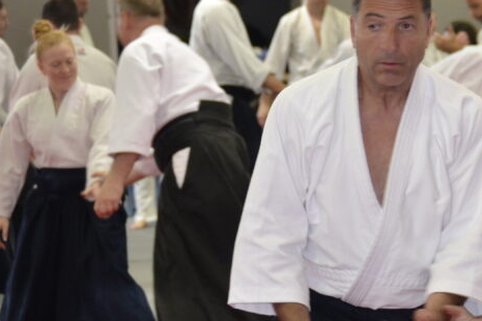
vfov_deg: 6.3
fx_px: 2919
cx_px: 516
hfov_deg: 9.4
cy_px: 144
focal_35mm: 218
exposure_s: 1/60
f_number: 4.2
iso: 1000
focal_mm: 66
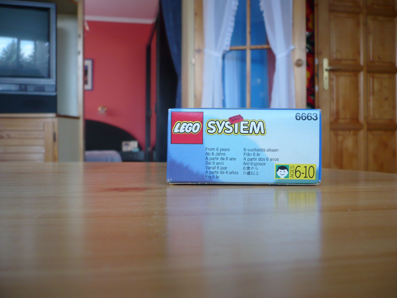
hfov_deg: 52.6
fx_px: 401
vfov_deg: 40.7
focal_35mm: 35
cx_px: 198
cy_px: 149
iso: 100
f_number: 2.8
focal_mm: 5.8
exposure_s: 1/30
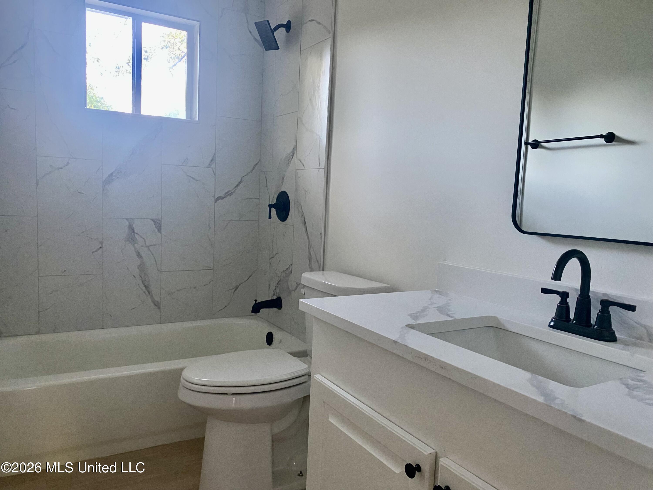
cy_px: 245
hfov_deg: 67.3
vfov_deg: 53.1
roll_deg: -3.0
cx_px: 326
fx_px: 490
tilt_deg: -5.8
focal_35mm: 26
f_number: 1.8
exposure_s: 1/60
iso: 400
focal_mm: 4.25
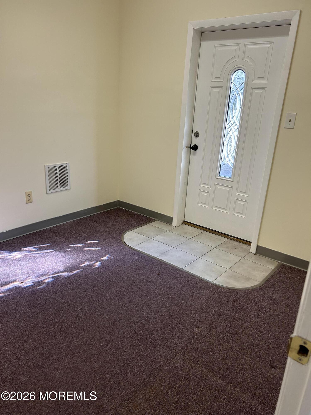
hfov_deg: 53.1
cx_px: 156
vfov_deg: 67.3
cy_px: 208
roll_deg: -3.5
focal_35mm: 26
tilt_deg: -19.0
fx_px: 311
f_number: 1.5
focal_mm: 5.7
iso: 125
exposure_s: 1/120
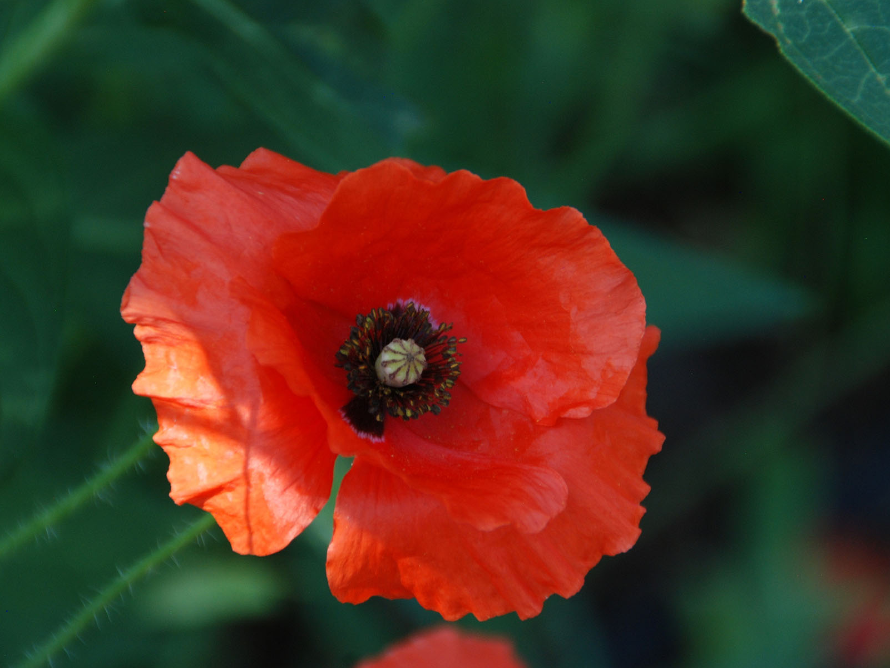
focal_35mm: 325
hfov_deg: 6.1
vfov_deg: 4.6
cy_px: 335
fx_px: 8356
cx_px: 416
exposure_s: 1/200
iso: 400
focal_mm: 200
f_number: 6.3
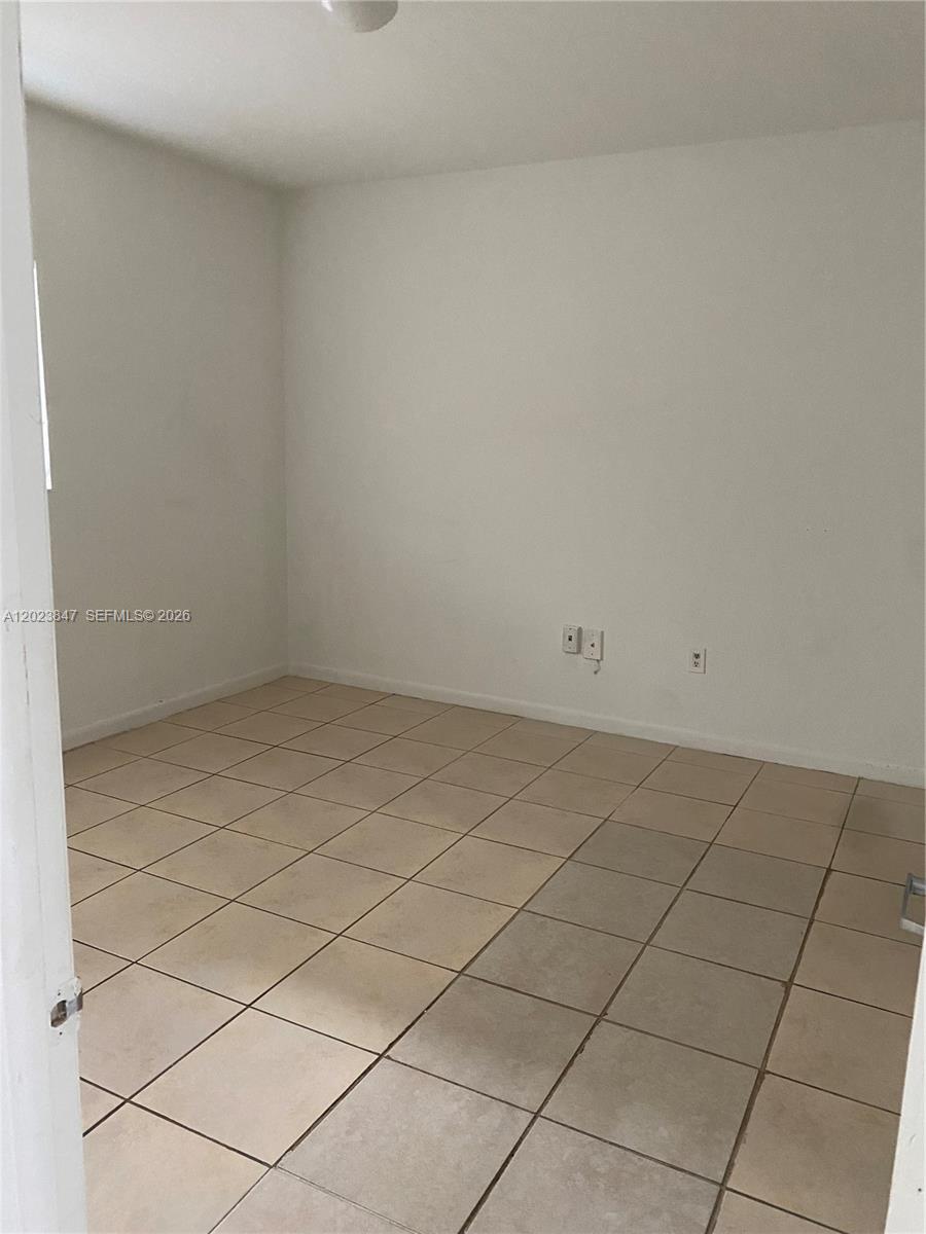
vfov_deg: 67.3
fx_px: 927
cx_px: 463
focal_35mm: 26
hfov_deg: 53.1
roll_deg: -1.6
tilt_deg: -11.3
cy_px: 617
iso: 400
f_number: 1.8
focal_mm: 4.25
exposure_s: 1/60
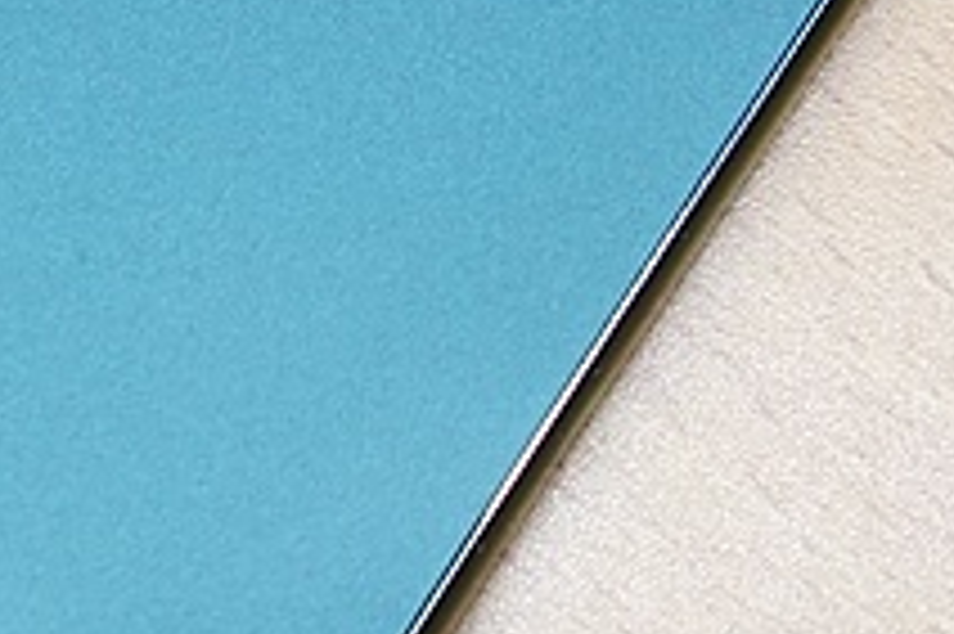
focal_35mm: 211
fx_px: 5587
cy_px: -668
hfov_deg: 9.4
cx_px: -666
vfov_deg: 6.3
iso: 640
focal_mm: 35
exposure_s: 1/80
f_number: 5
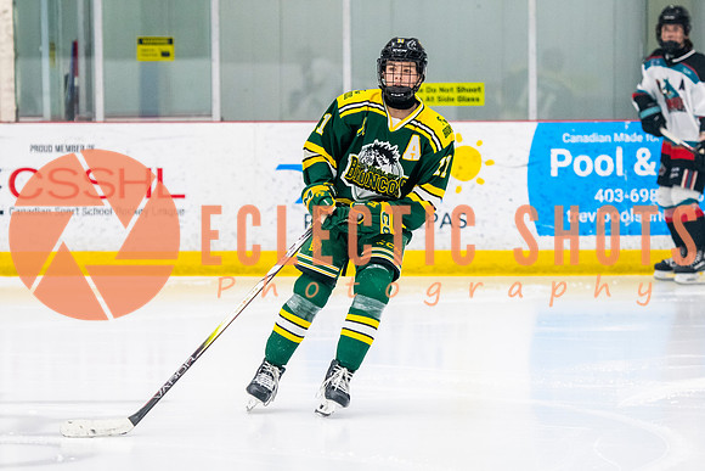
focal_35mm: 203
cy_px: 227
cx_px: 419
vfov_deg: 6.8
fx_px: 3974
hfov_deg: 10.1
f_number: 3.2
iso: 2500
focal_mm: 122
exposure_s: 1/640
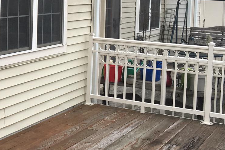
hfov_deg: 22.8
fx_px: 519
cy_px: 27
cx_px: -33
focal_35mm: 83
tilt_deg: -3.3
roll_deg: -1.5
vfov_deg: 16.3
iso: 25
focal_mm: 4.15
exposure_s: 1/240
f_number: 2.2
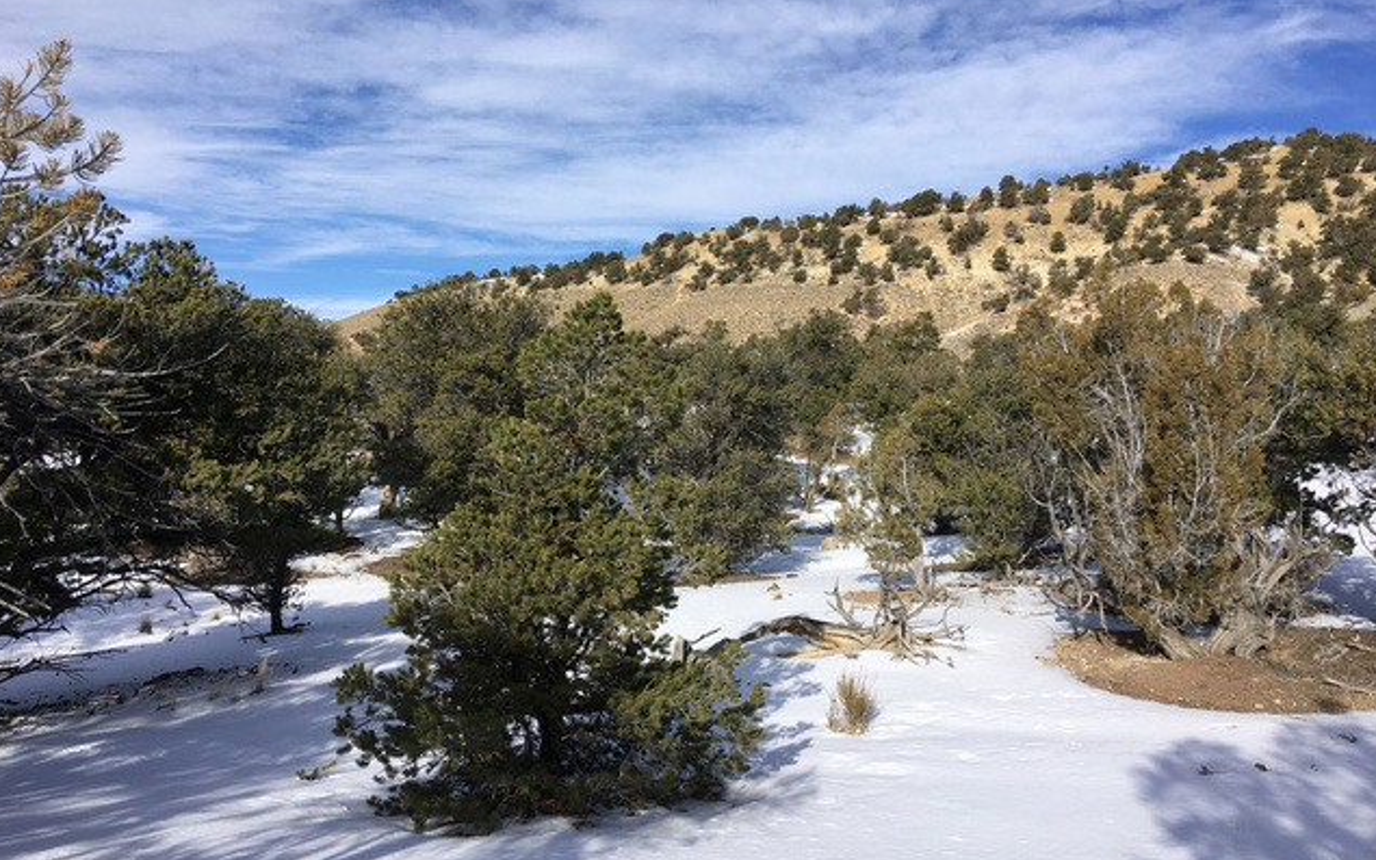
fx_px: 1163
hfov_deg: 61.2
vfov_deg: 40.6
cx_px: 685
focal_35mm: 31
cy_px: 392
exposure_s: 1/1709
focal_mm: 4.15
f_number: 2.2
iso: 25
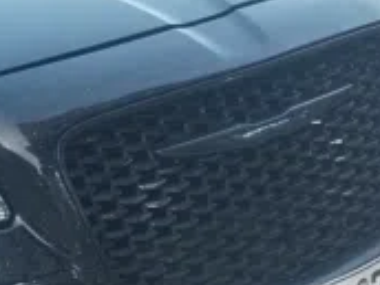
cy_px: 168
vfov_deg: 9.7
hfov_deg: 12.4
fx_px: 1680
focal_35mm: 153
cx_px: -163
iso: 344
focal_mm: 4.75
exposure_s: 1/50
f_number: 1.8
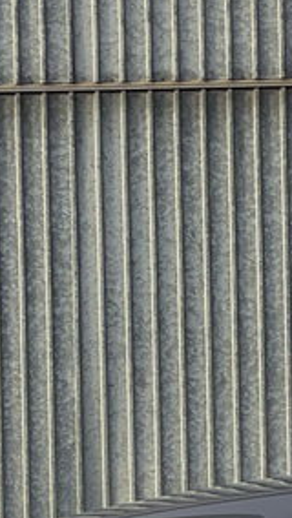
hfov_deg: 5.9
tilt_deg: +0.7
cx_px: 308
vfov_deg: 10.5
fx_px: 2805
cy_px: 545
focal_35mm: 204
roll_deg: +1.3
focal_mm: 6
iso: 32
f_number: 2
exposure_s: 1/122
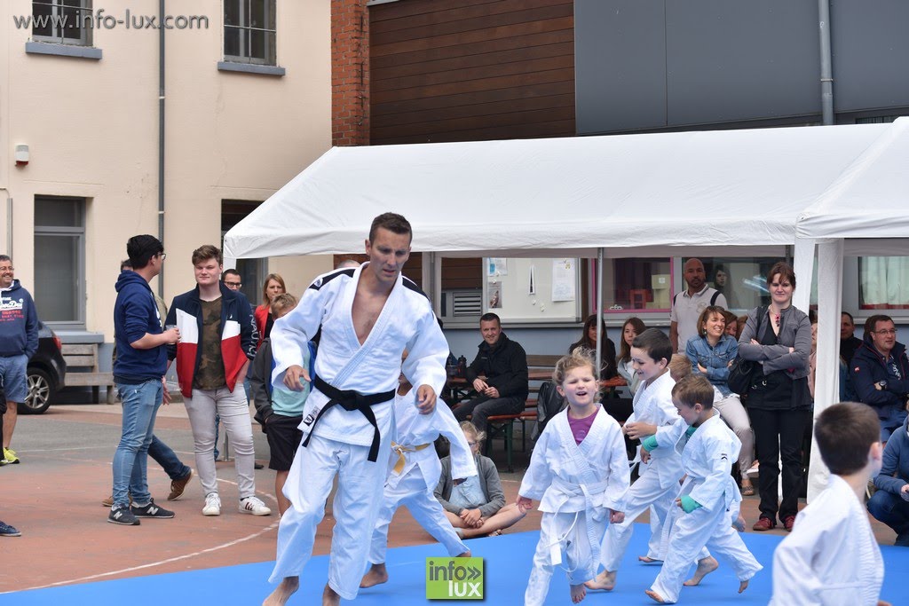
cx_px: 454
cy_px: 303
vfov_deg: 18.2
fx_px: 1894
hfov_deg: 27.0
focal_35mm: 75
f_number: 5
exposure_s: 1/500
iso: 100
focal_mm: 50
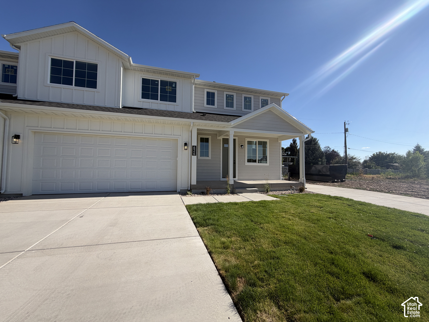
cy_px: 161
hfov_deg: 102.1
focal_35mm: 14
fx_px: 174
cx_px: 214
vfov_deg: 85.7
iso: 20
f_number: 2.2
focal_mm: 2.22
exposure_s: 1/1001
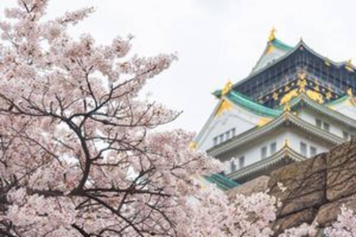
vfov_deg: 21.9
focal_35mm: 62
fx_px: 613
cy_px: 118
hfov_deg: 32.4
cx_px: 178
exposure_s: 1/320
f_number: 4
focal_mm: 62
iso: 100
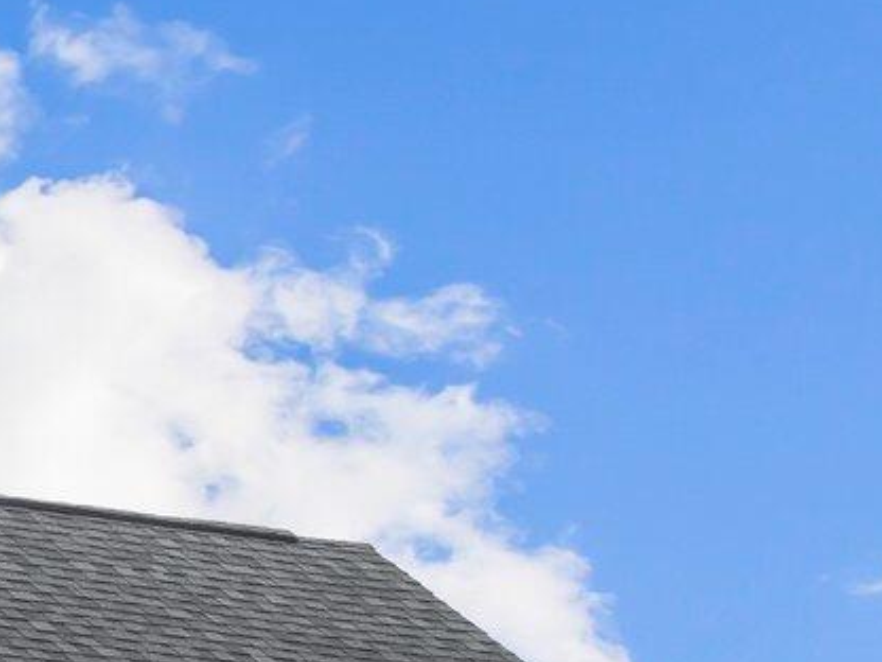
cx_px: -619
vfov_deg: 6.9
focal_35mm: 207
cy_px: 1369
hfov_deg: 9.2
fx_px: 5274
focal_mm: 21
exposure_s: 1/320
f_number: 5
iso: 200
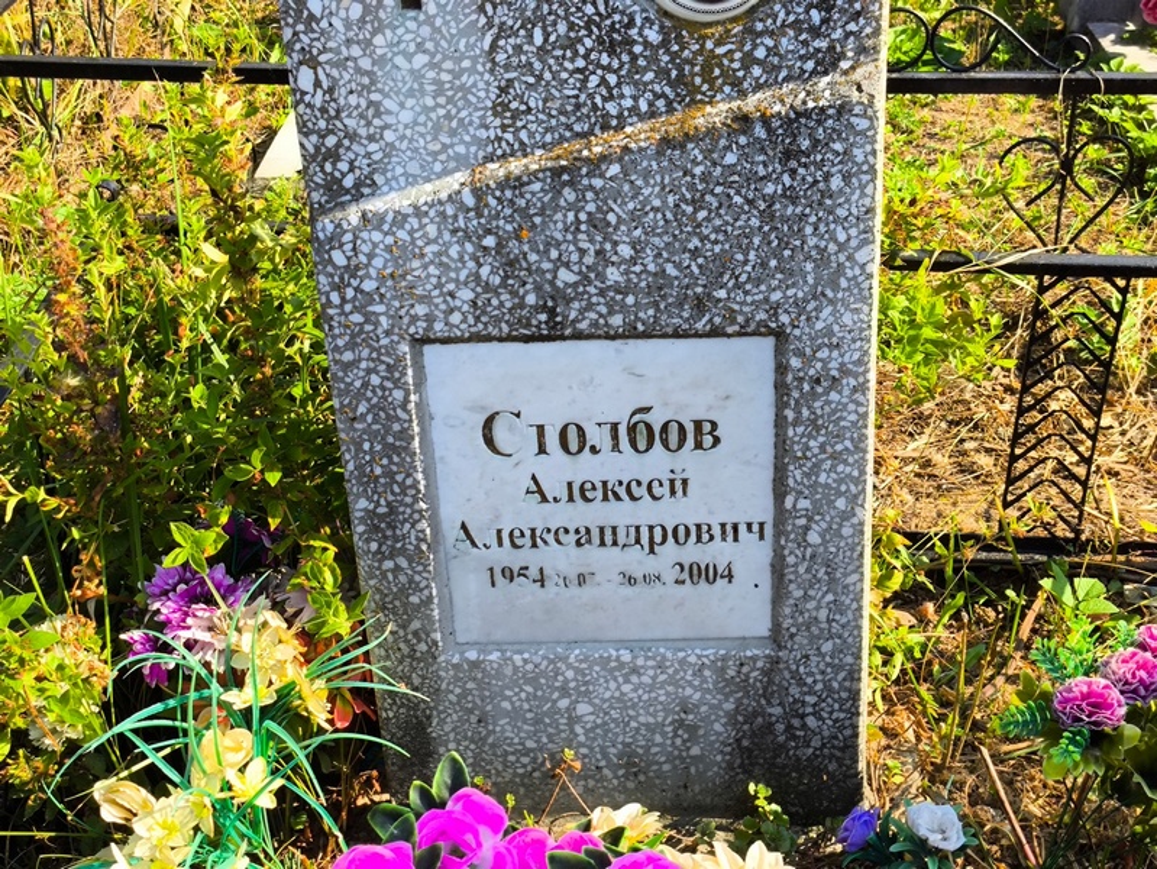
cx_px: 578
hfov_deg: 38.2
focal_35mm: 50
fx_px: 1672
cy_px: 434
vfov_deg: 29.1
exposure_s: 1/457
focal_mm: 4.71
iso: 50
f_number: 1.7
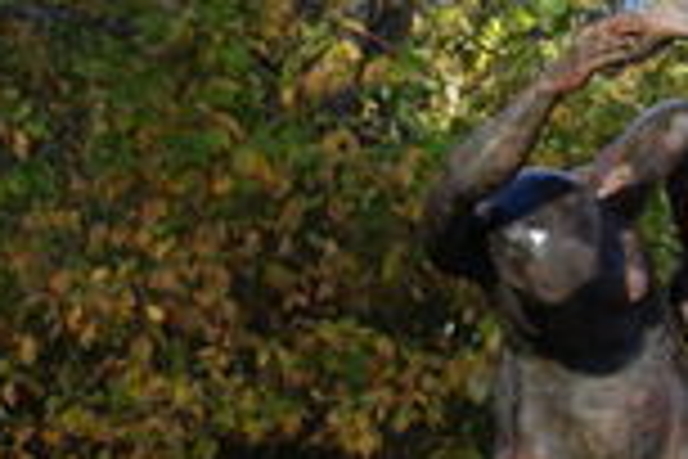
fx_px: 7605
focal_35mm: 398
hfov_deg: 5.1
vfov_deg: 3.5
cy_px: 310
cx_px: 1138
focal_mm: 45
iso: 200
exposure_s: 1/80
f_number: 5.6
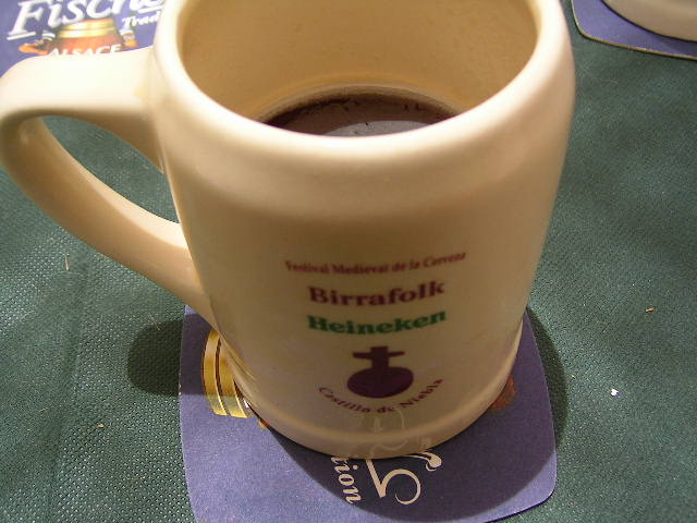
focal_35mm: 36
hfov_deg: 51.4
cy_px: 262
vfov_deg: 39.7
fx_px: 725
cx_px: 348
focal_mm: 5.6
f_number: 2.8
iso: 50
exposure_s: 1/226
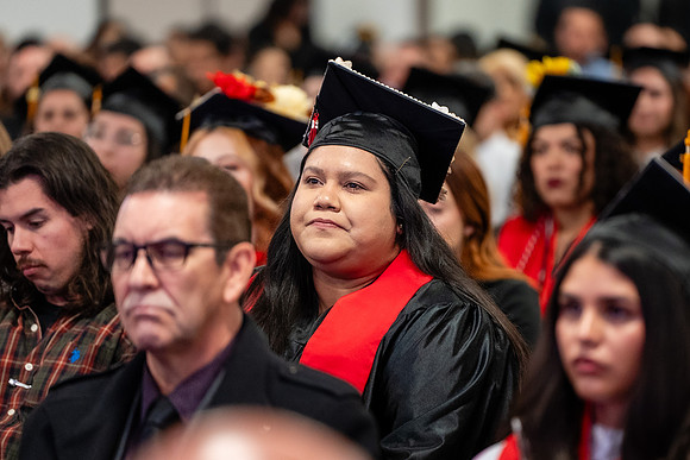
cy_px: 245
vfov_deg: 6.0
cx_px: 427
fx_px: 4387
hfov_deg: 9.0
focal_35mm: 229
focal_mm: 180
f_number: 2.8
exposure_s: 1/160
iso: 2500
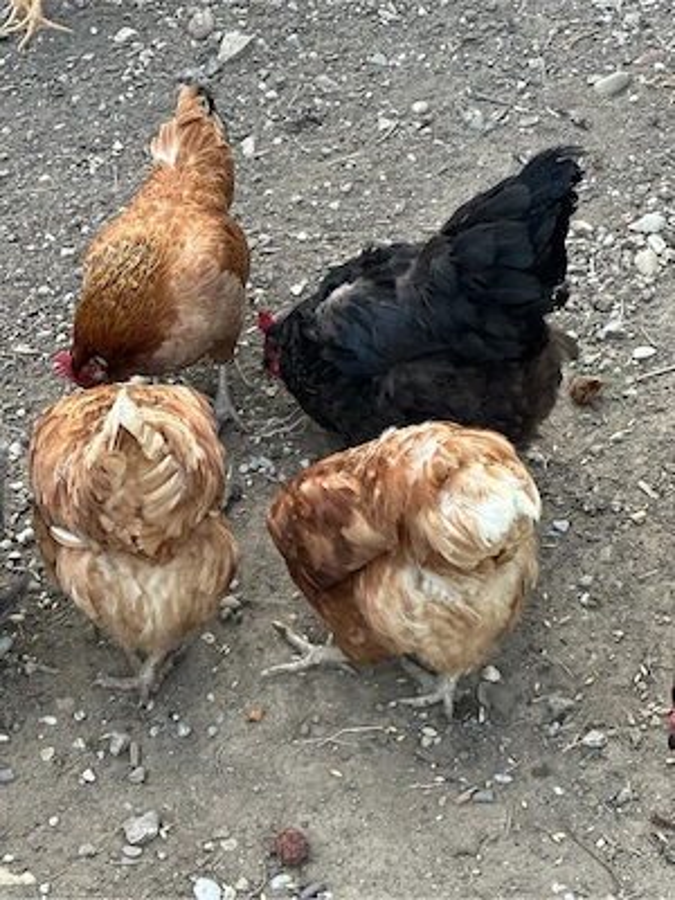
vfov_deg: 25.3
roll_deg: -1.2
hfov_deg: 19.1
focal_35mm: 77
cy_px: 450
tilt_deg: -30.4
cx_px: 338
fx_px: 2002
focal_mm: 9
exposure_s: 1/121
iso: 64
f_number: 2.8
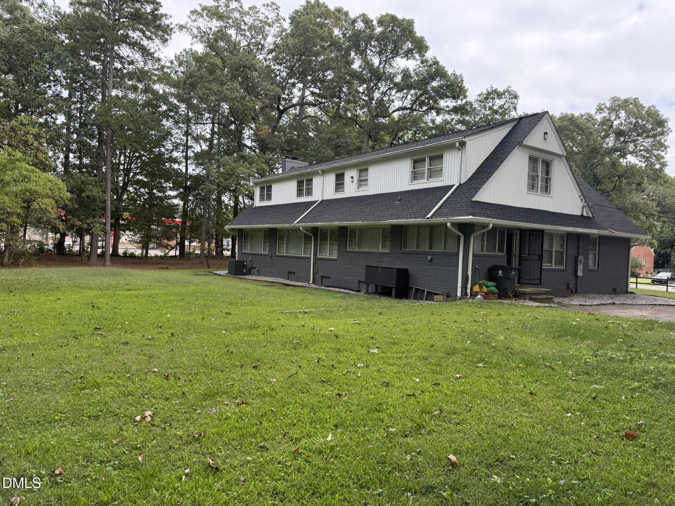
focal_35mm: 24
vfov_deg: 56.8
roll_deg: -2.0
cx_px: 338
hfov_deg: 71.6
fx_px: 468
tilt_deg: -0.4
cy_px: 253
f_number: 1.78
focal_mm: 6.76
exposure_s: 1/813
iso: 100
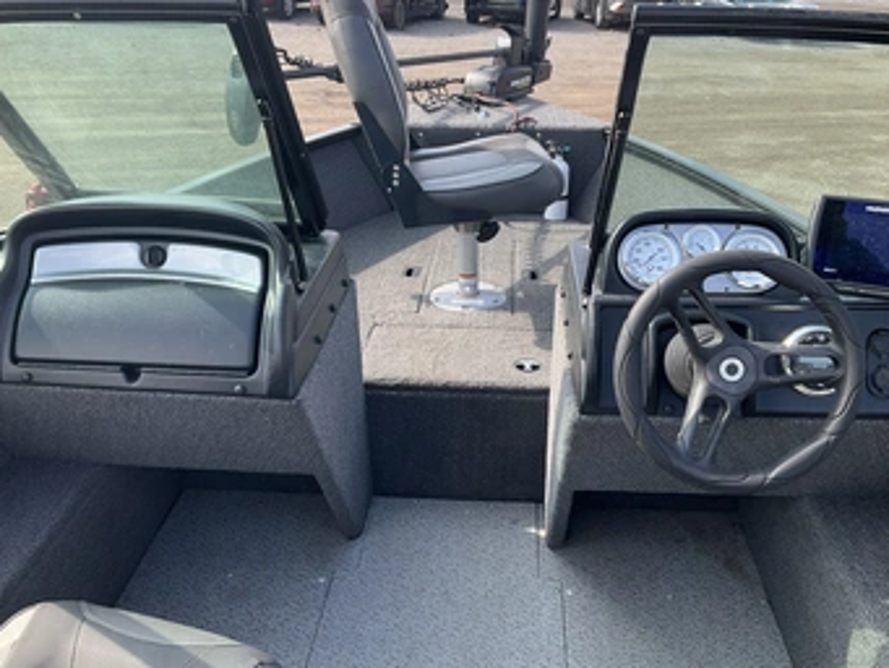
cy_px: 326
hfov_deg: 53.9
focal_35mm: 34
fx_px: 873
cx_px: 456
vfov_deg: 41.8
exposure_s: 1/375
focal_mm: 3
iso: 25
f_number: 1.8
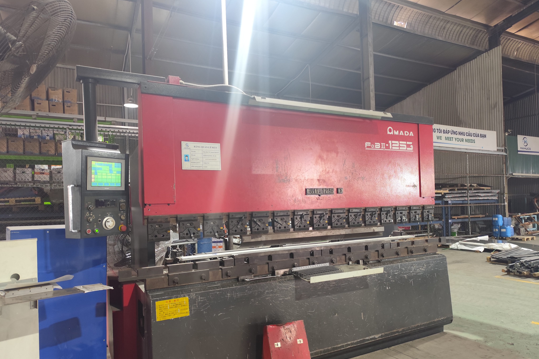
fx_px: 359
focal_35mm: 24
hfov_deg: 73.7
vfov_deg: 53.1
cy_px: 196
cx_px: 270
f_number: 1.65
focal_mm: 6.14
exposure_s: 1/50
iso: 1000
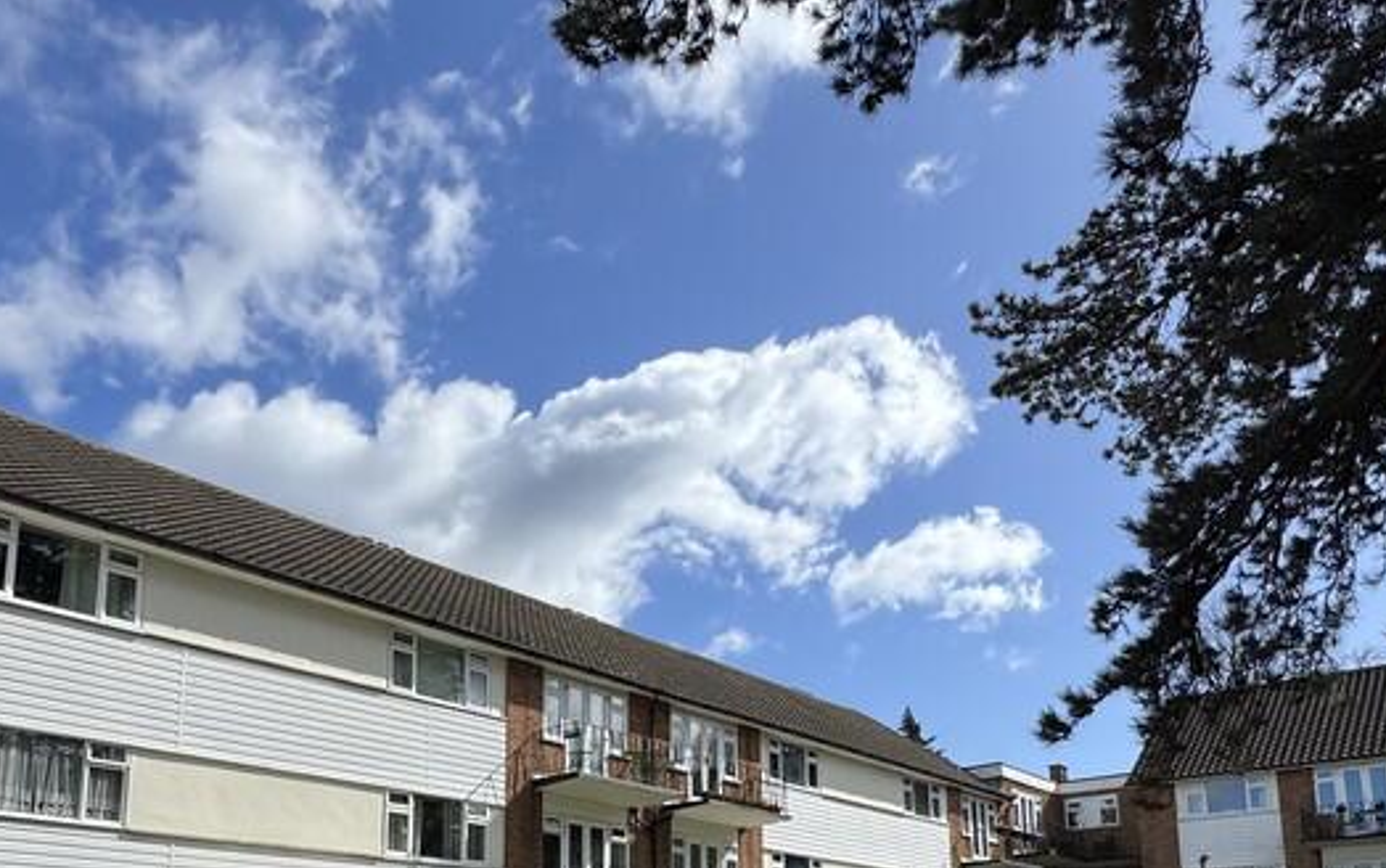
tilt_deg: +9.8
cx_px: 534
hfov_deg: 63.8
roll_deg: -0.6
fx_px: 1096
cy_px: 802
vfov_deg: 39.6
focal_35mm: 29
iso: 50
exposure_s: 1/2874
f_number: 2.2
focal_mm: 2.22
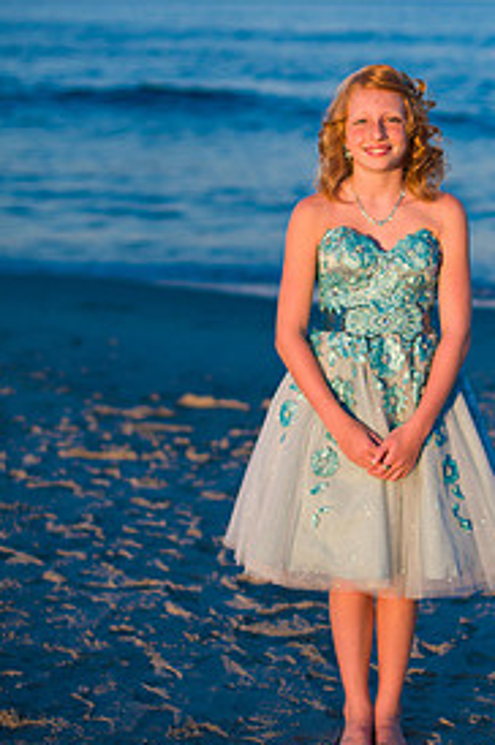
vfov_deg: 24.7
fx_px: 1695
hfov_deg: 16.5
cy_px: 283
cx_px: 379
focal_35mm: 82
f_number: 2
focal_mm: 50
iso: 160
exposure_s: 1/1600
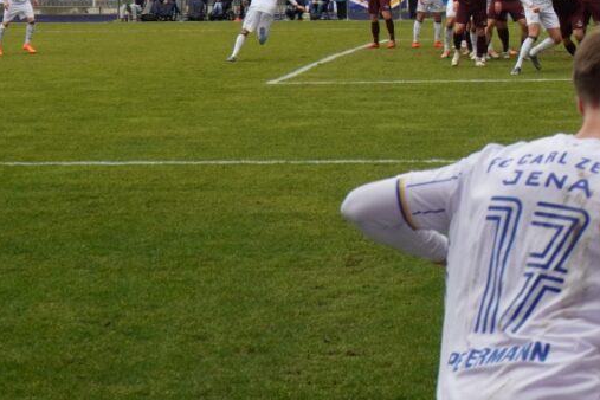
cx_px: 809
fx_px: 2050
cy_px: -105
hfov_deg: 15.7
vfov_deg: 10.9
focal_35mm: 123
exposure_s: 1/400
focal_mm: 26
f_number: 5
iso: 400
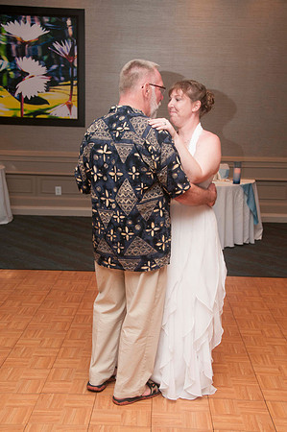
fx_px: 575
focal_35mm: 48
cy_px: 216
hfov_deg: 28.0
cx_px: 144
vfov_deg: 41.2
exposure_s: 1/60
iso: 400
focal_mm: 32
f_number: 5.6
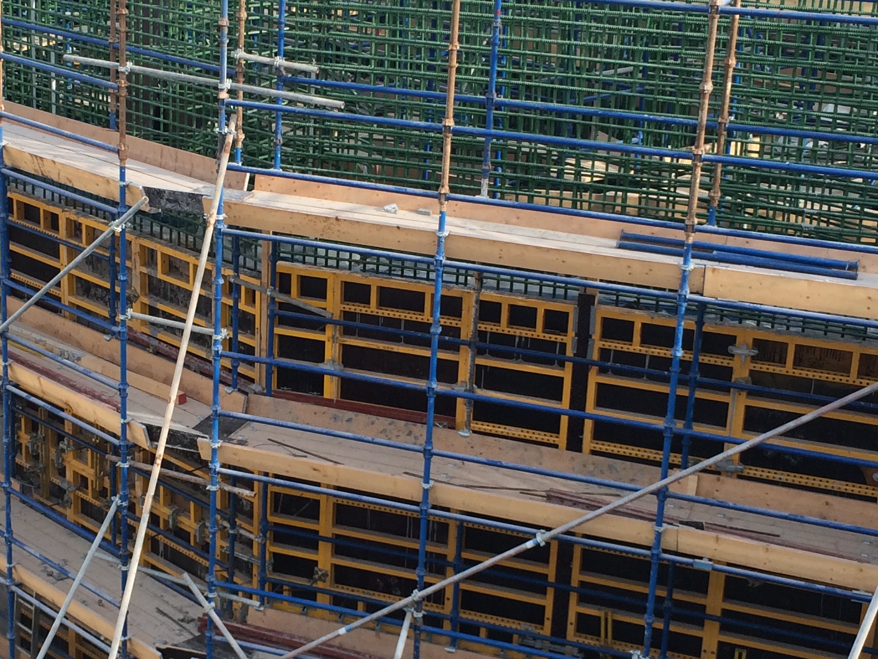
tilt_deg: -19.3
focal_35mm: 67
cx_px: 316
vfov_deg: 21.9
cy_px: 352
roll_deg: -0.7
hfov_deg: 28.8
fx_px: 1700
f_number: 2.2
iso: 32
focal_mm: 4.15
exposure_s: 1/720
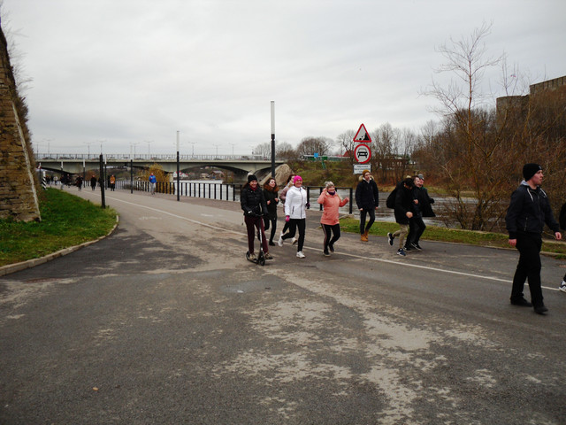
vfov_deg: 40.7
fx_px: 572
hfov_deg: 52.6
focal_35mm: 35
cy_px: 212
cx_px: 283
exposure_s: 1/181
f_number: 3
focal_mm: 6.3
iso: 80
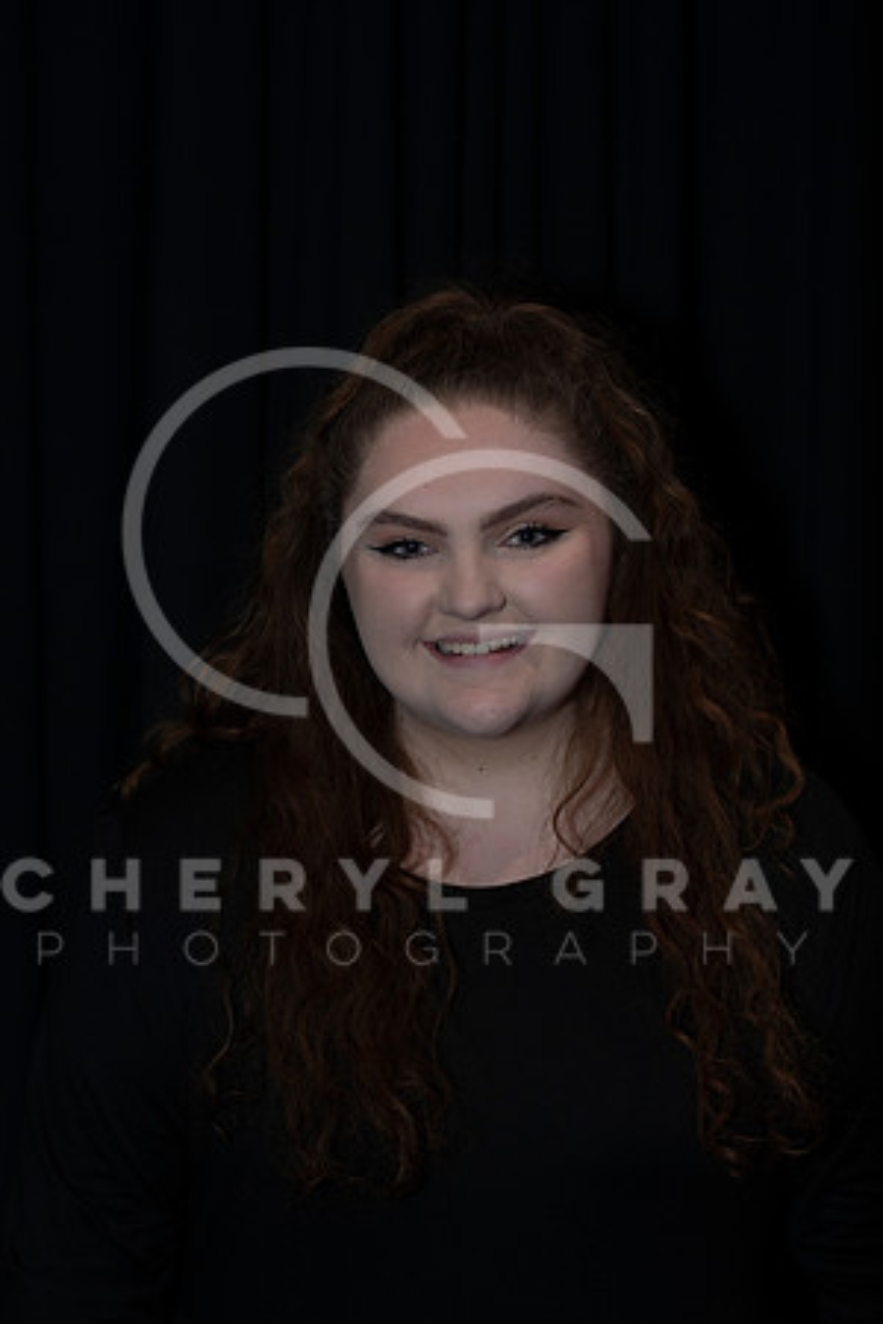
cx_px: 442
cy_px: 662
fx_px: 2759
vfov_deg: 27.0
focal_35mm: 75
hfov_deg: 18.2
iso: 250
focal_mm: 50
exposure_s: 1/400
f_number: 2.8
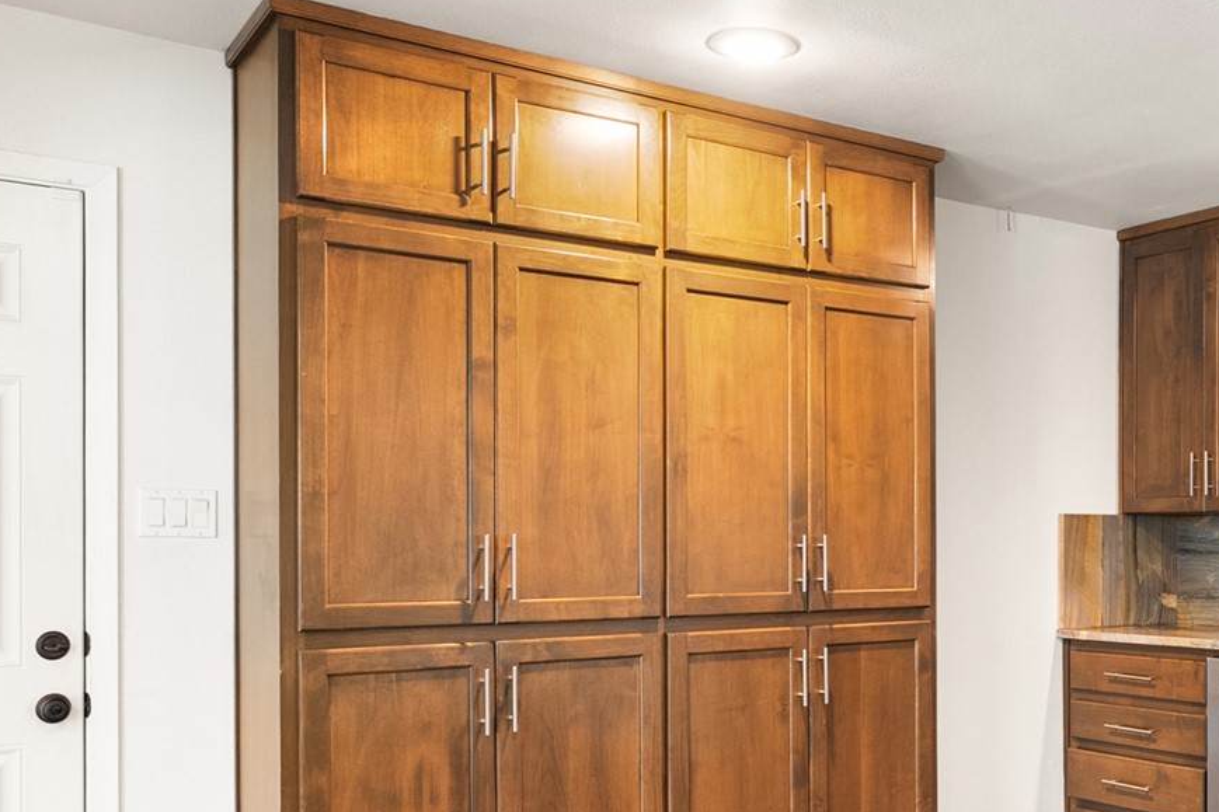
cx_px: 967
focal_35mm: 40
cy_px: 553
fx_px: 1354
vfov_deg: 33.1
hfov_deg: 46.1
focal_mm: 16
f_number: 9
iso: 800
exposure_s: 2
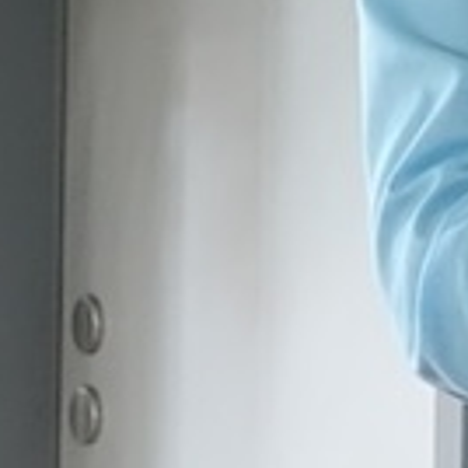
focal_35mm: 518
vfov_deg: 3.4
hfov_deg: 3.4
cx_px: 674
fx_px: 7923
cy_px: 370
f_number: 3.5
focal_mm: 24.79
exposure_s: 1/25
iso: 800
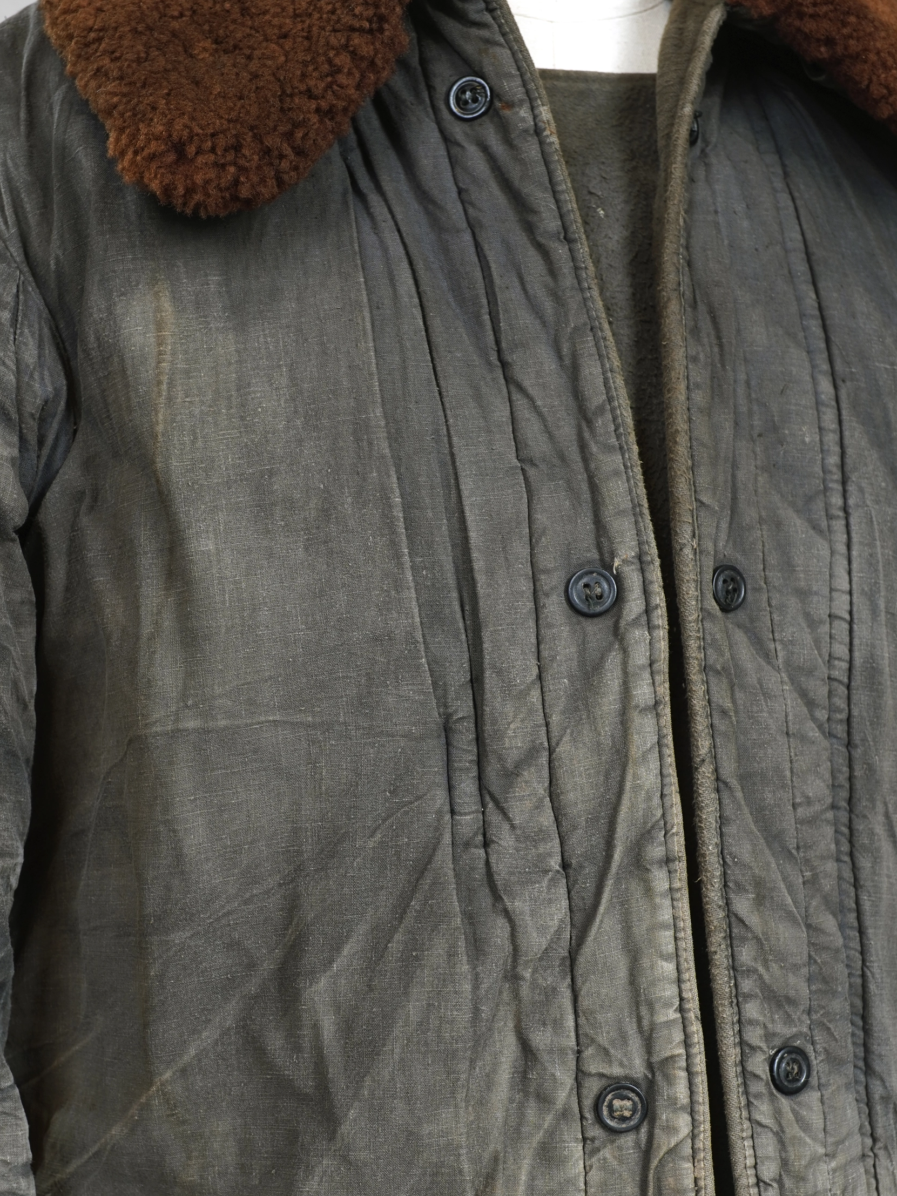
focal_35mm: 60
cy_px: 702
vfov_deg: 32.1
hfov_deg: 24.4
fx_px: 2073
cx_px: 400
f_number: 5.6
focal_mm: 32
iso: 250
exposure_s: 1/25
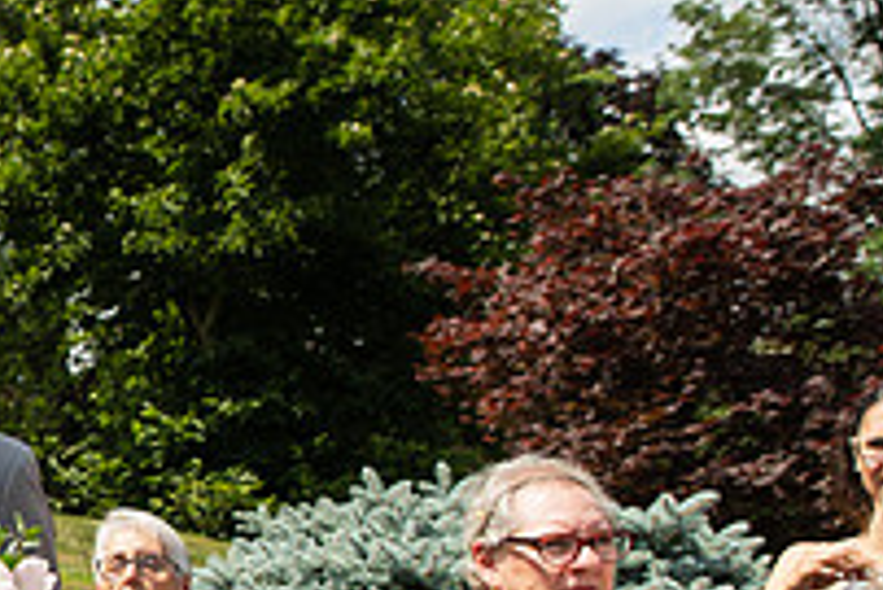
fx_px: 1694
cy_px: 557
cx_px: -284
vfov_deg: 19.3
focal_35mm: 69
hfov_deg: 25.0
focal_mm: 24
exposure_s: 1/1000
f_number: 4
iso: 125
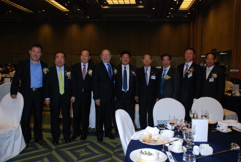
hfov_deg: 61.8
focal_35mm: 30
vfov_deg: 43.8
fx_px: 201
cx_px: 120
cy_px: 81
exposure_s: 1/50
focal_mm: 20
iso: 640
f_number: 5
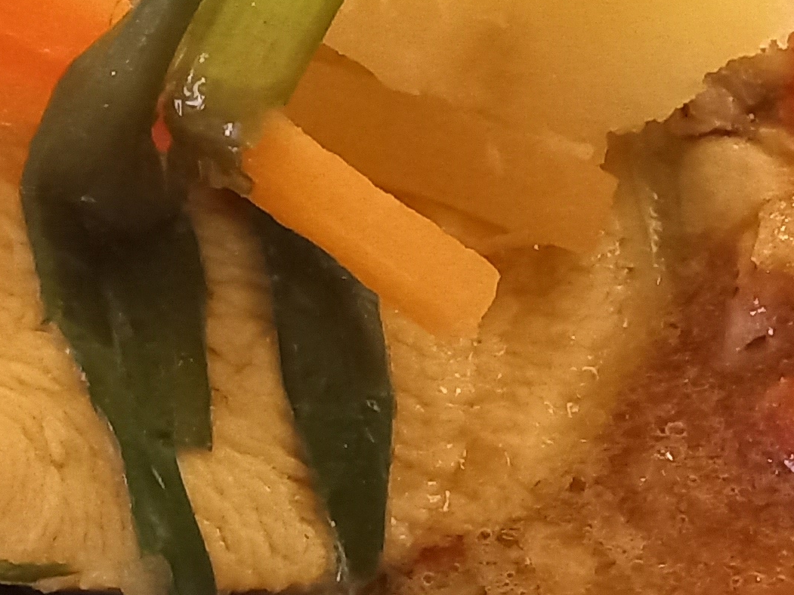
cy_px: 503
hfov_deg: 17.8
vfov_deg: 13.4
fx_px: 2523
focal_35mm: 110
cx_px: 567
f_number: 1.8
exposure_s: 1/16
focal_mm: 4.6
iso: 2000
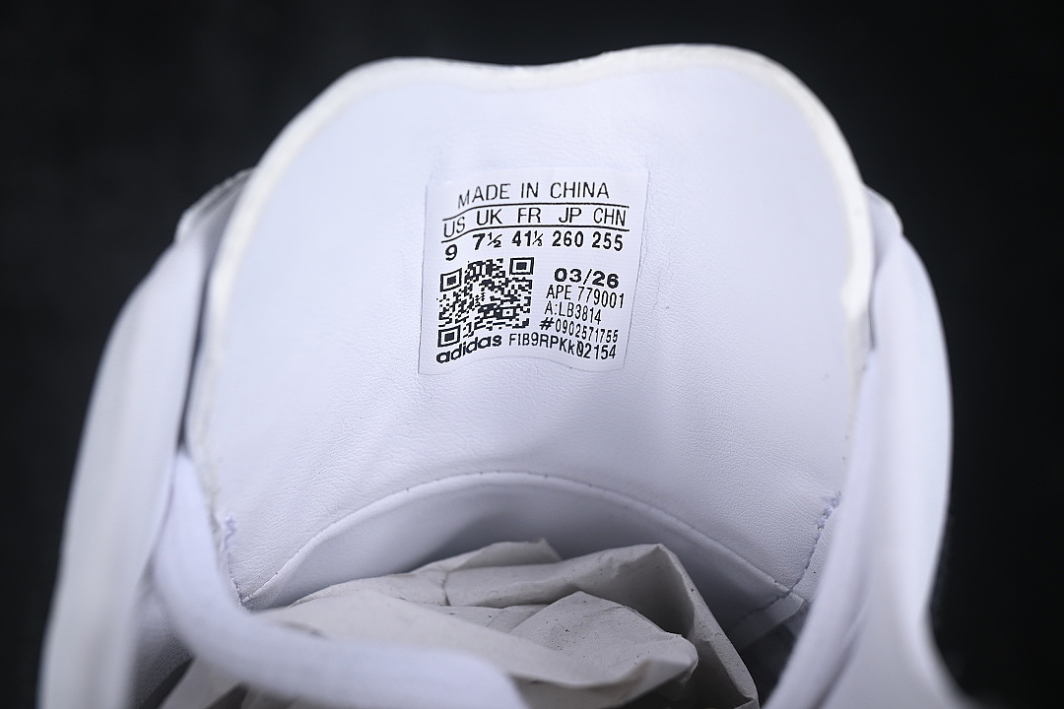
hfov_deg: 27.0
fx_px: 2216
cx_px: 532
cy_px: 354
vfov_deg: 18.2
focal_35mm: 75
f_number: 7.1
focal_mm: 50
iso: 160
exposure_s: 1/80
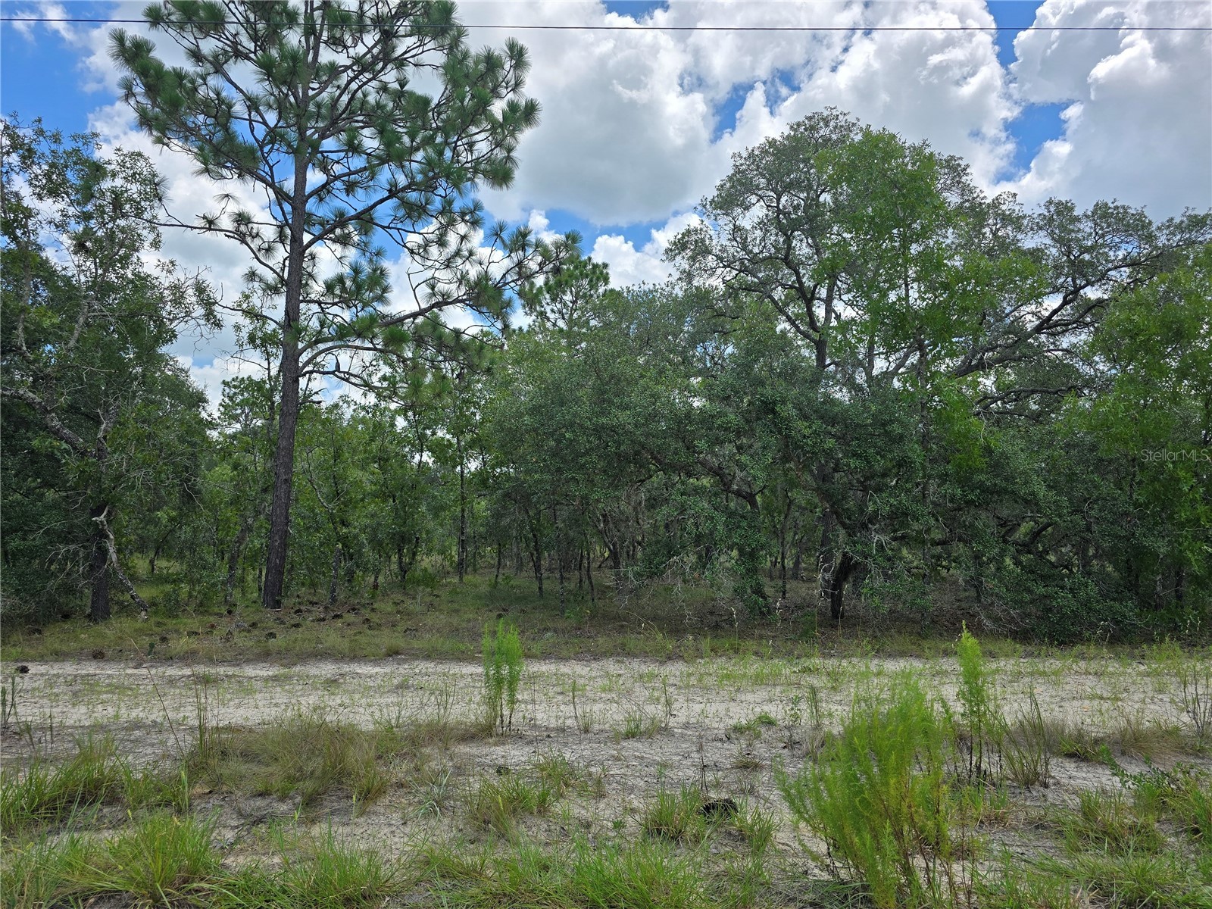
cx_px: 606
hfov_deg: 73.9
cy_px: 454
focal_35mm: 23
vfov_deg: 58.9
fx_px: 805
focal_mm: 6.3
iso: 12
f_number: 1.7
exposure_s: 1/799
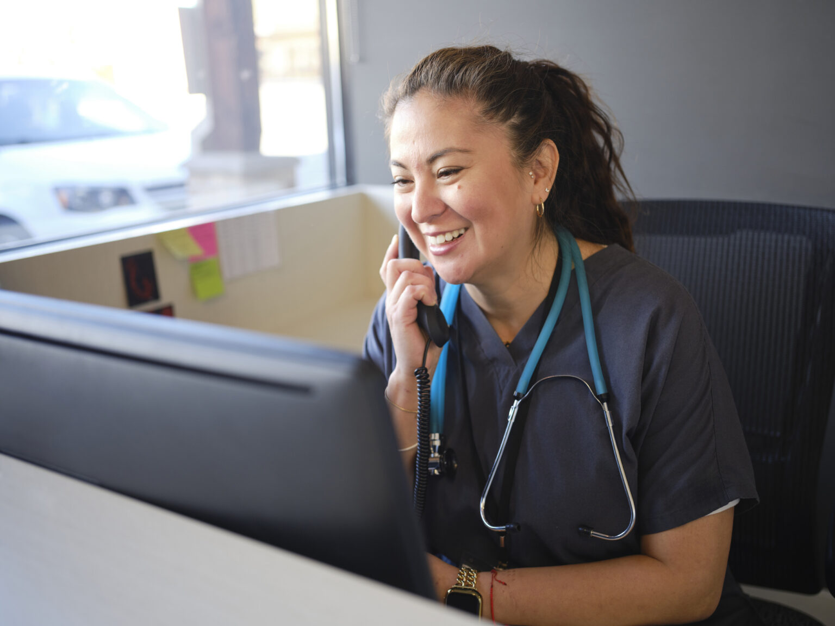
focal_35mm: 36
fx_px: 868
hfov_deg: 51.4
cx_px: 418
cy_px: 313
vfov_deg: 39.7
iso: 500
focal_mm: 45
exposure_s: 1/125
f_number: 2.8
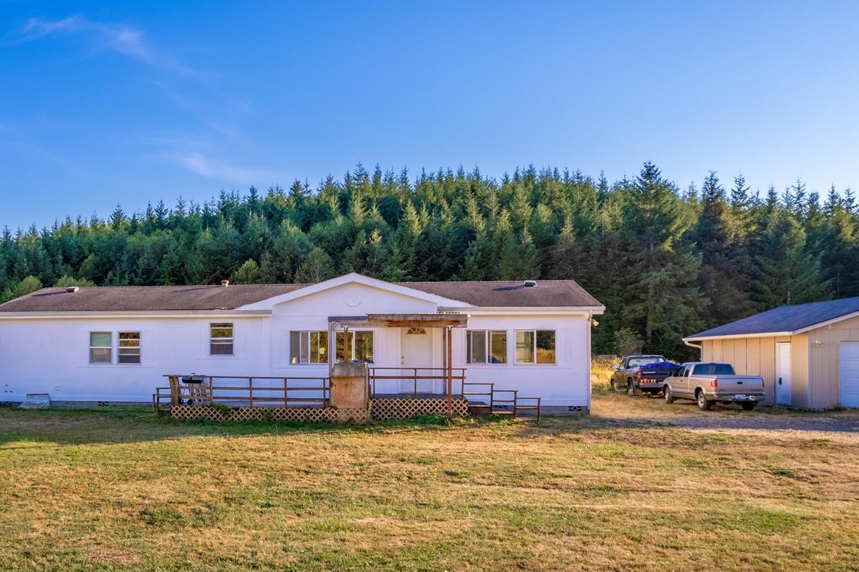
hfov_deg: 57.4
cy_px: 348
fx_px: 763
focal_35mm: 32
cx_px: 284
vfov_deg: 40.9
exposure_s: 1/1250
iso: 130
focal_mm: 8.38
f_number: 2.8
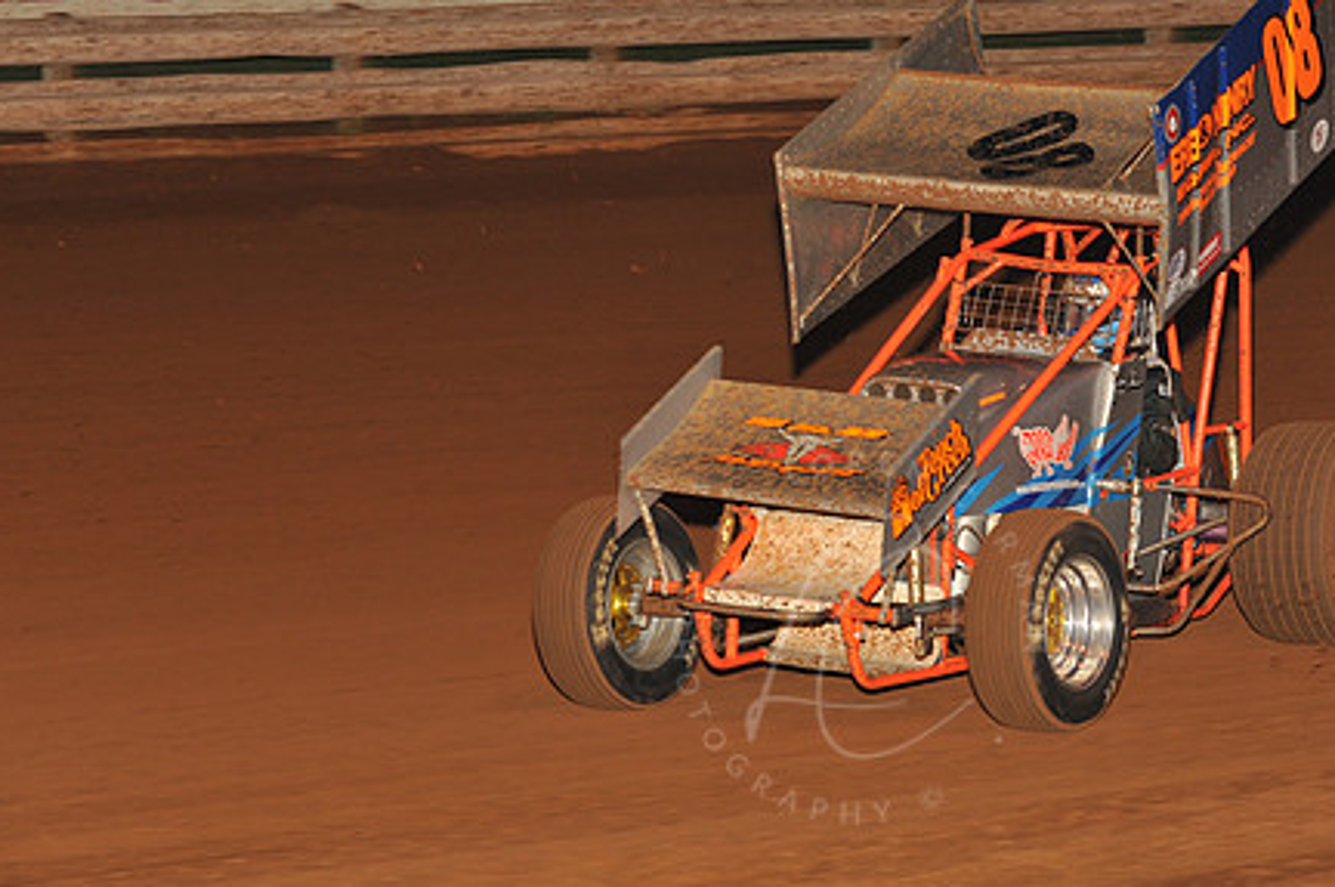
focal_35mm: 141
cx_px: 856
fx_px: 5223
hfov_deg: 14.5
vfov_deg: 9.7
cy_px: 352
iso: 800
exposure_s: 1/250
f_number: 6.3
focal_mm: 105
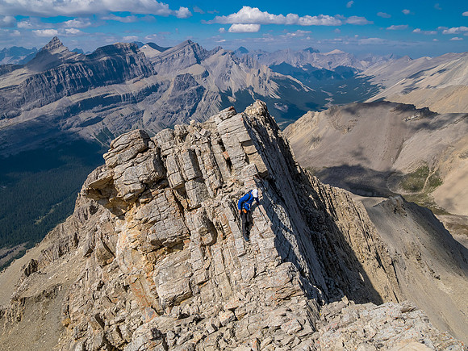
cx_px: 234
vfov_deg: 56.8
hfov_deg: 71.6
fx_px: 324
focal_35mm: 24
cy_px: 176
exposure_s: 1/320
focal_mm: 12
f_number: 8
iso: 200
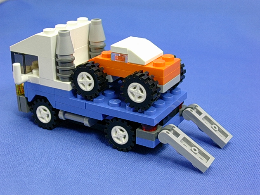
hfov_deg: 31.7
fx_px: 458
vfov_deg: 24.0
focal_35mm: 61
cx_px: 130
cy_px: 98
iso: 70
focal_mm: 9
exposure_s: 1/11.9
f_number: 3.4
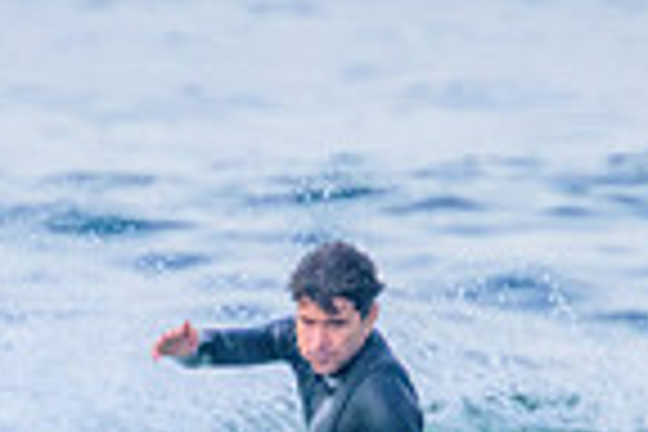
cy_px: 609
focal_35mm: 3516
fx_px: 63283
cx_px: 125
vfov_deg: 0.4
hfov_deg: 0.6
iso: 4000
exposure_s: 1/1250
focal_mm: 800
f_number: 11
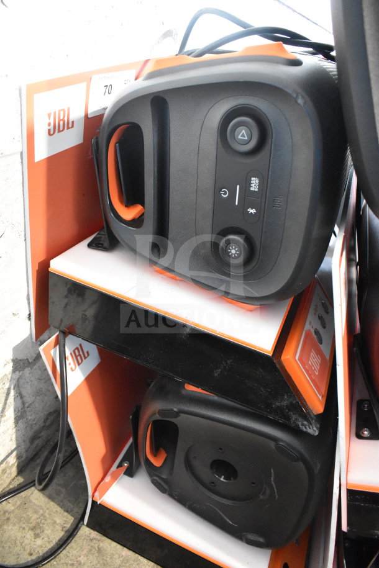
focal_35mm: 27
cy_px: 284
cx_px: 190
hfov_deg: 47.9
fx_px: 426
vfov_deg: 67.4
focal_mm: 18
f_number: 3.5
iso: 5000
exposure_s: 1/30
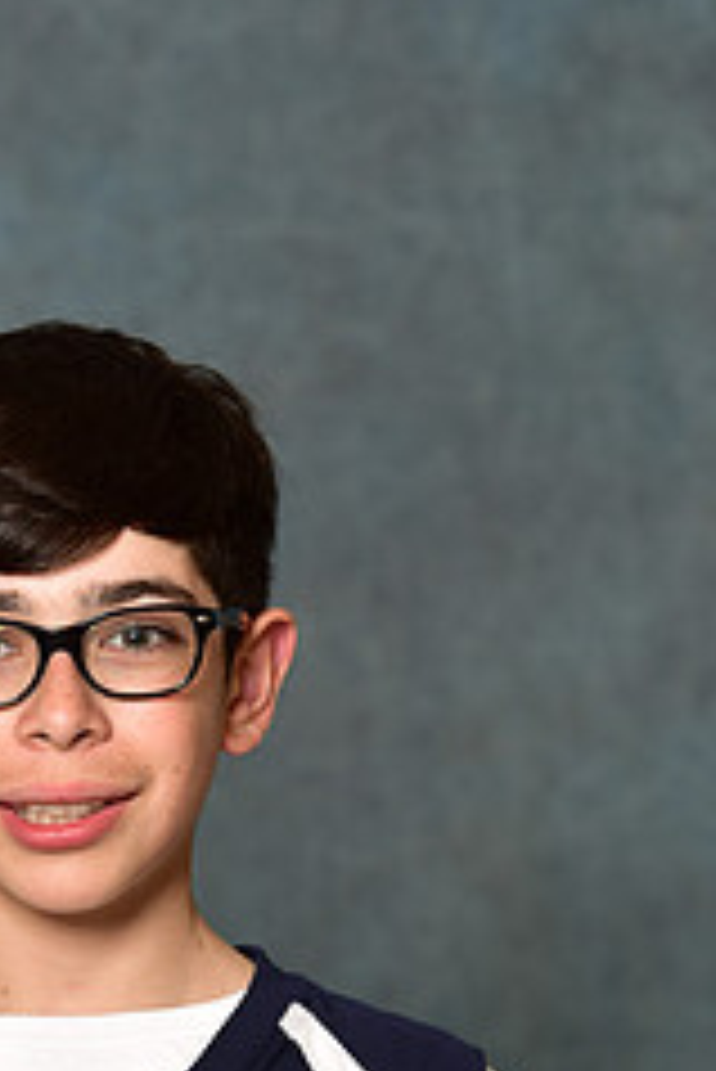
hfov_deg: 4.6
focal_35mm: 297
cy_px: 1278
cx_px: 146
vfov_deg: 6.9
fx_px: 8847
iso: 320
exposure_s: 1/200
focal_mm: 122
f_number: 4.5
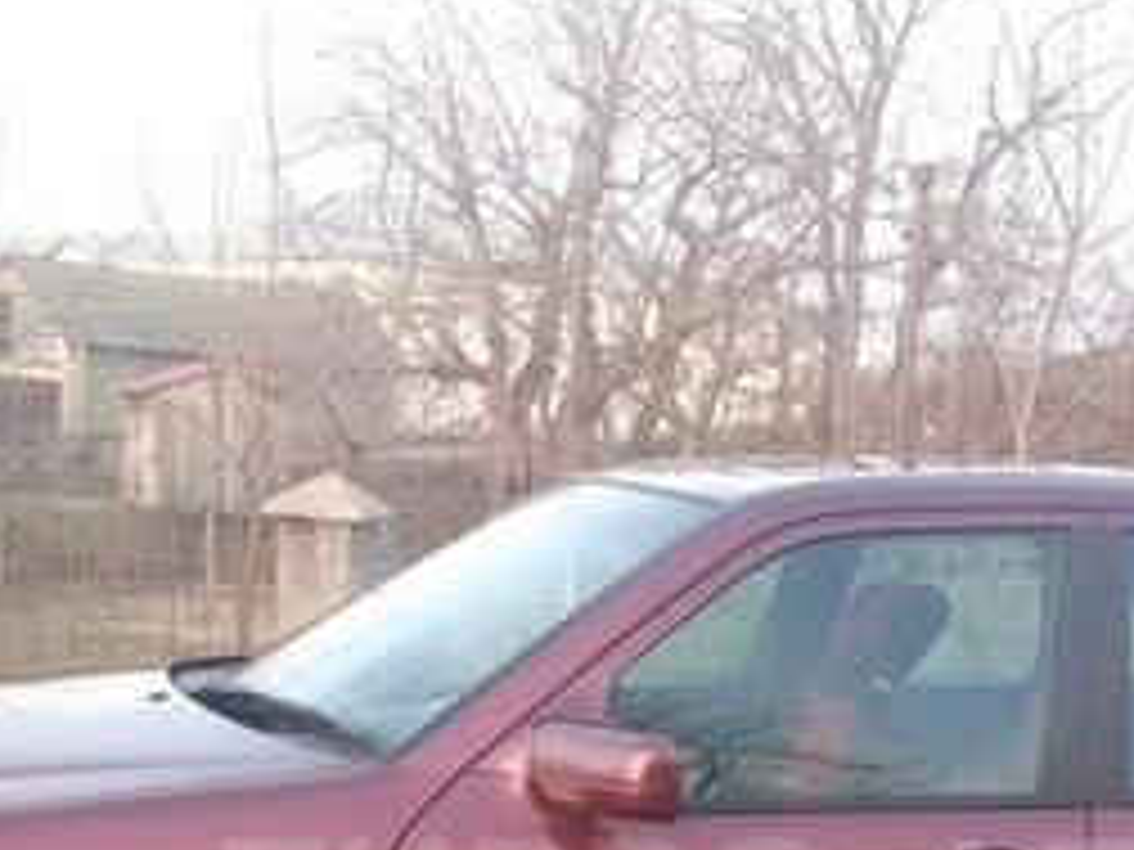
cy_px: 906
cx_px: 684
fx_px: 1802
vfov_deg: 24.9
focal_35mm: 55
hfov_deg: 34.8
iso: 350
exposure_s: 1/100
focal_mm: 3.57
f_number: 2
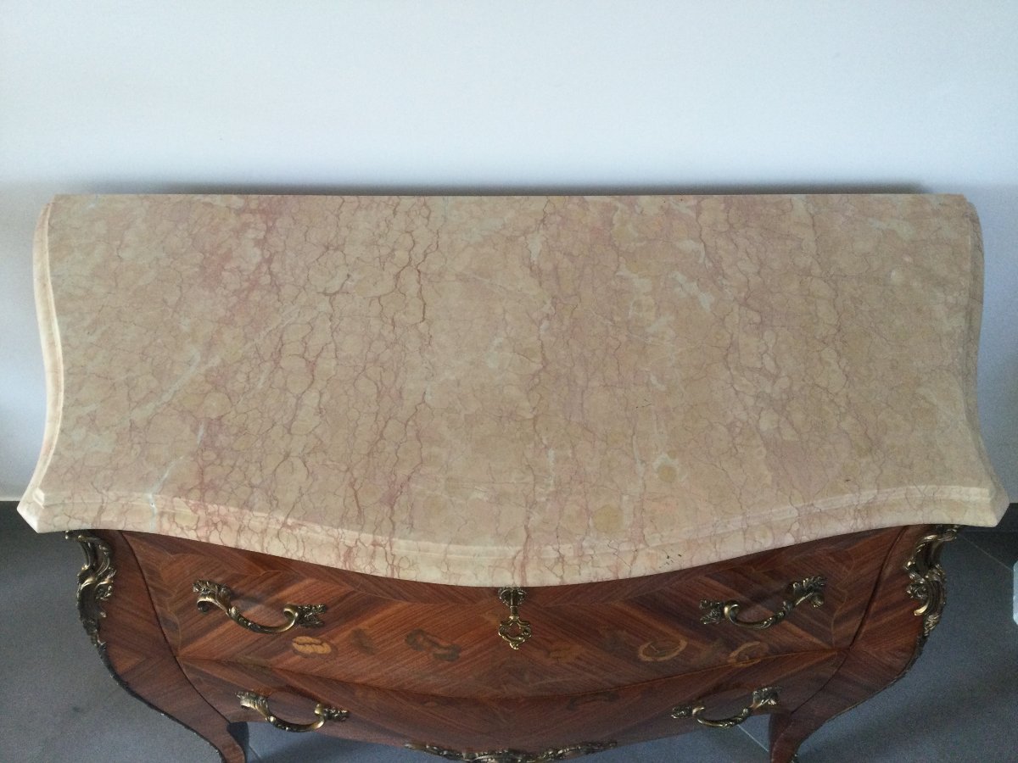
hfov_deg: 58.4
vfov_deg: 45.4
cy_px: 382
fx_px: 912
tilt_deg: -52.5
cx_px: 509
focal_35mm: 31
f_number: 2.4
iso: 50
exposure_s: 1/33
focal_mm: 3.3
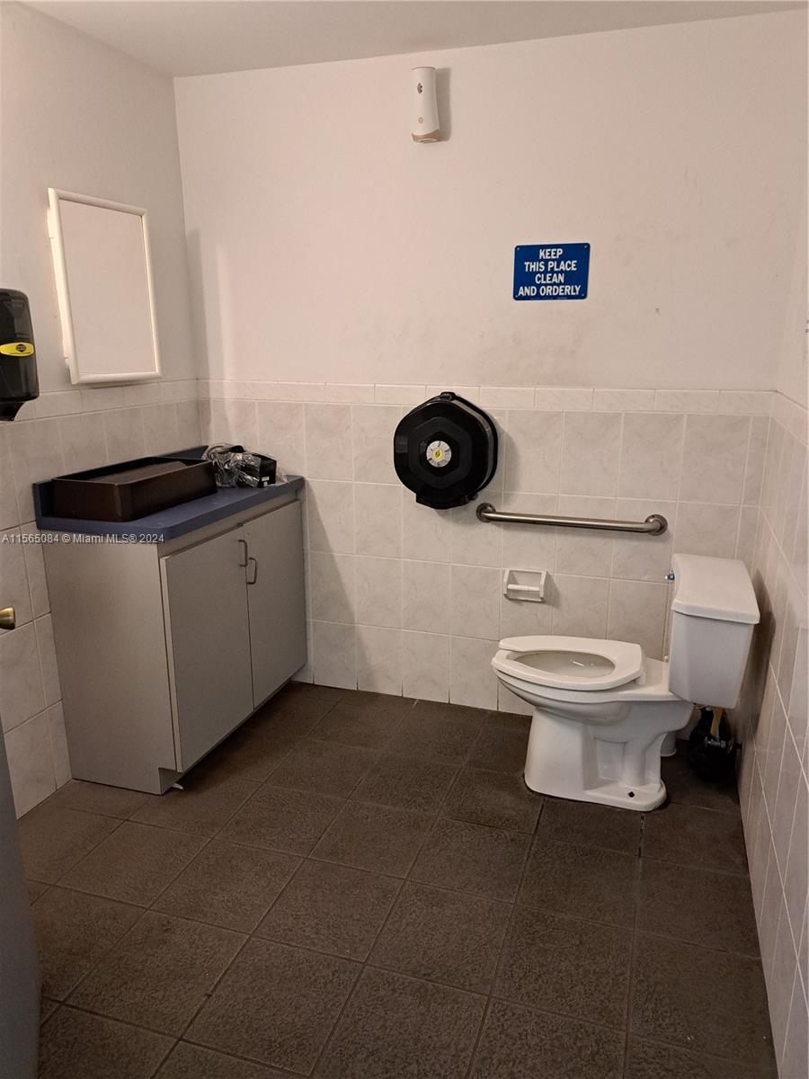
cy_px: 540
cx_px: 404
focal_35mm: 24
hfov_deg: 56.8
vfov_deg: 71.6
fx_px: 748
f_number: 1.8
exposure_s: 1/60
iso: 400
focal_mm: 5.23
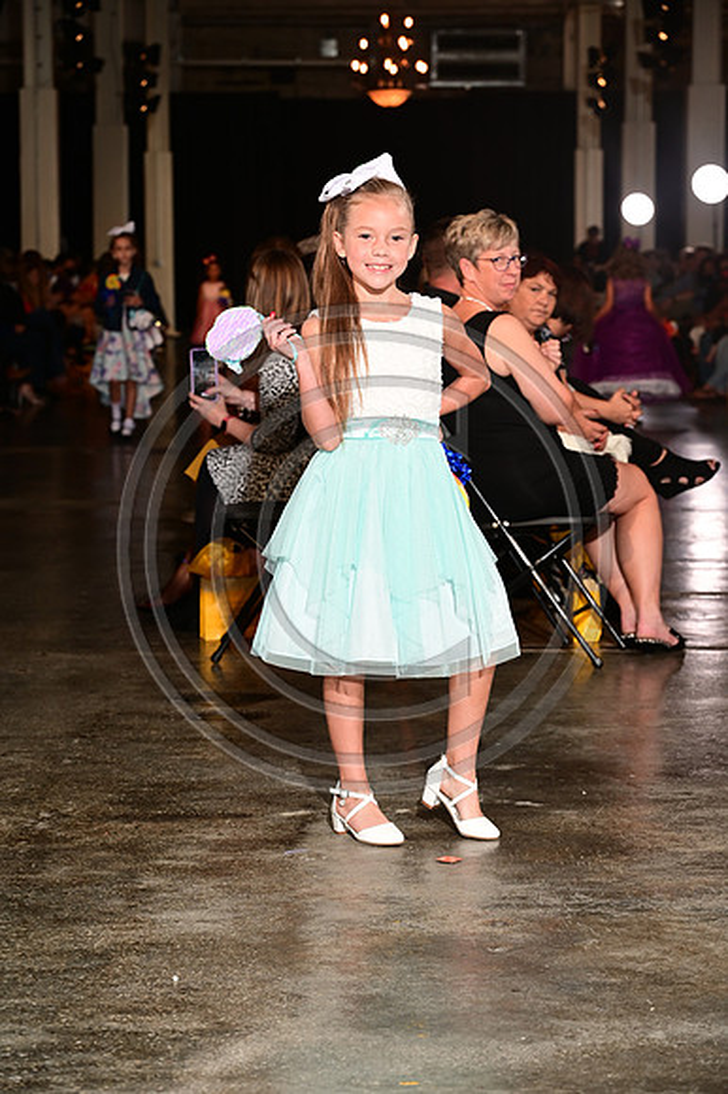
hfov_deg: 14.8
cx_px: 364
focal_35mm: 92
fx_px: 2794
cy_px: 547
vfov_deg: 22.2
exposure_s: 1/125
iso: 1000
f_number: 6.3
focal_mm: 92
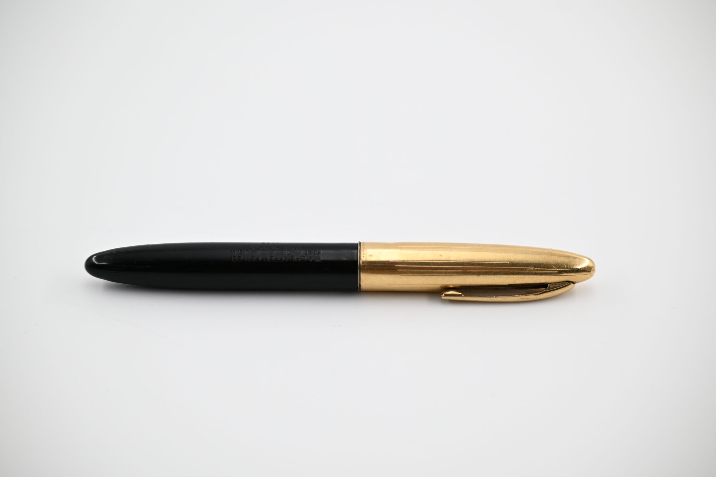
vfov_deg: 18.2
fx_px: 1492
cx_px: 358
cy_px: 238
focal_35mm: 75
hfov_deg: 27.0
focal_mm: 50
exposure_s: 1/500
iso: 400
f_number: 4.5
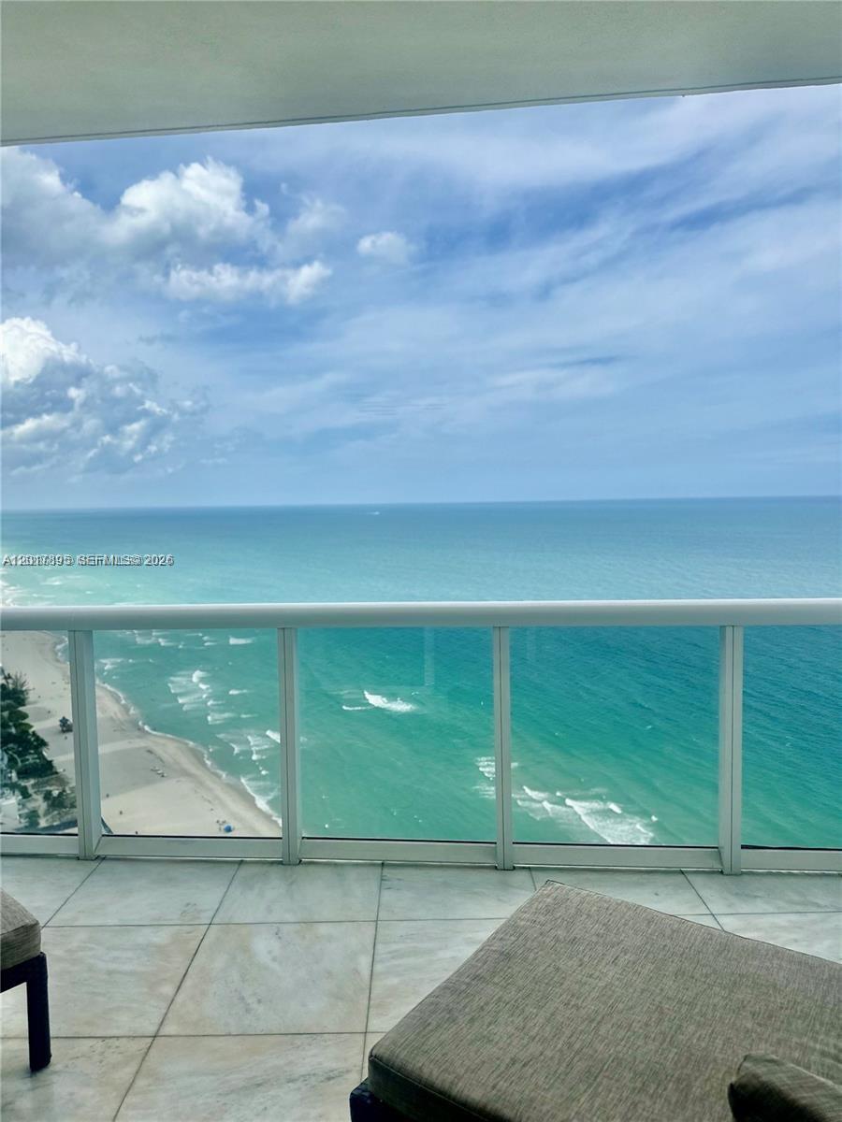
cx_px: 421
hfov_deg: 56.8
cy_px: 561
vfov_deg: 71.6
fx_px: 778
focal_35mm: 24
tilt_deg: -4.0
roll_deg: +1.1
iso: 80
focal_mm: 6.86
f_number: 1.78
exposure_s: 1/7576
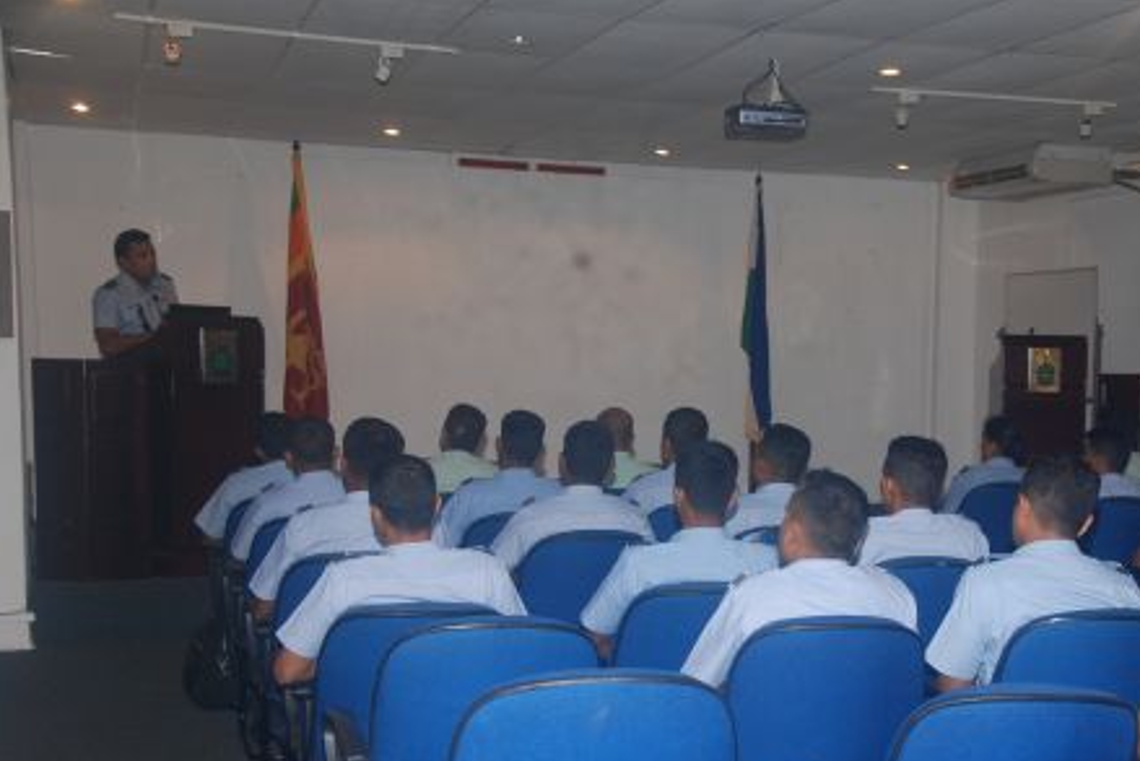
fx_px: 1679
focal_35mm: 53
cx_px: 767
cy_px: 514
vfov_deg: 25.4
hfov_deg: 37.1
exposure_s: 1/60
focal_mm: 26
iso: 320
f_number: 5.6
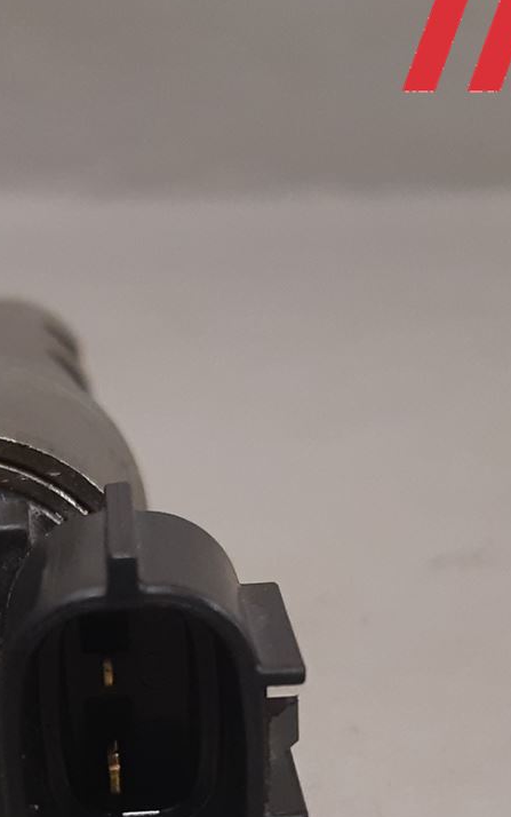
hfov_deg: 16.0
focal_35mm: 79
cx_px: -66
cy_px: 777
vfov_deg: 25.1
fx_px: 1758
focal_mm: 3.93
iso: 160
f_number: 1.7
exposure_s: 1/50
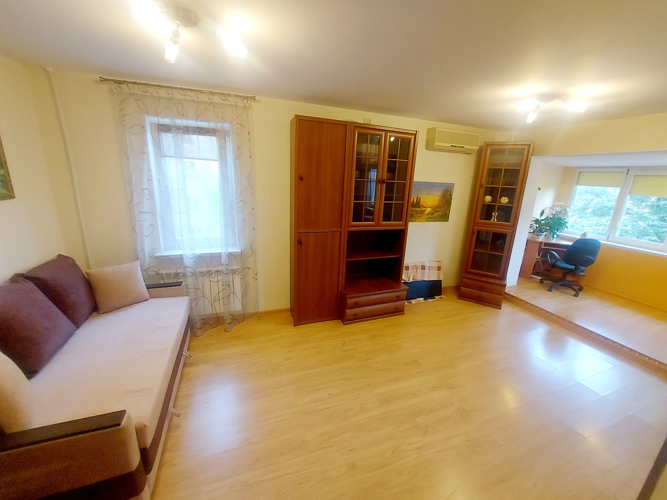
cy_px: 250
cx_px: 334
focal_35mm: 13
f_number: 2.2
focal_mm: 1.74
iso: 250
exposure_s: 1/50
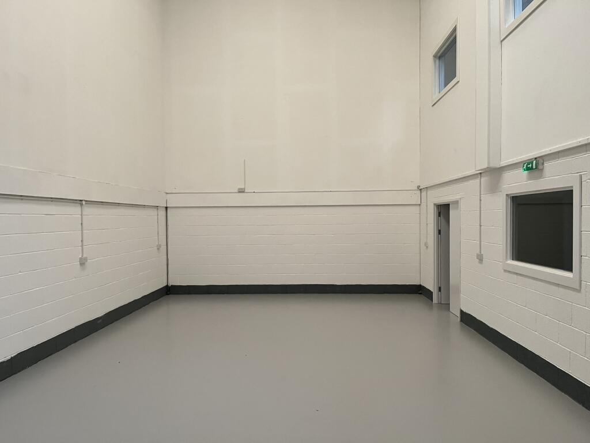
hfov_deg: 67.3
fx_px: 443
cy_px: 222
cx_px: 295
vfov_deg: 53.1
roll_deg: +1.2
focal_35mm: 26
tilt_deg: -1.6
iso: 200
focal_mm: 5.1
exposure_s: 1/60
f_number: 1.6
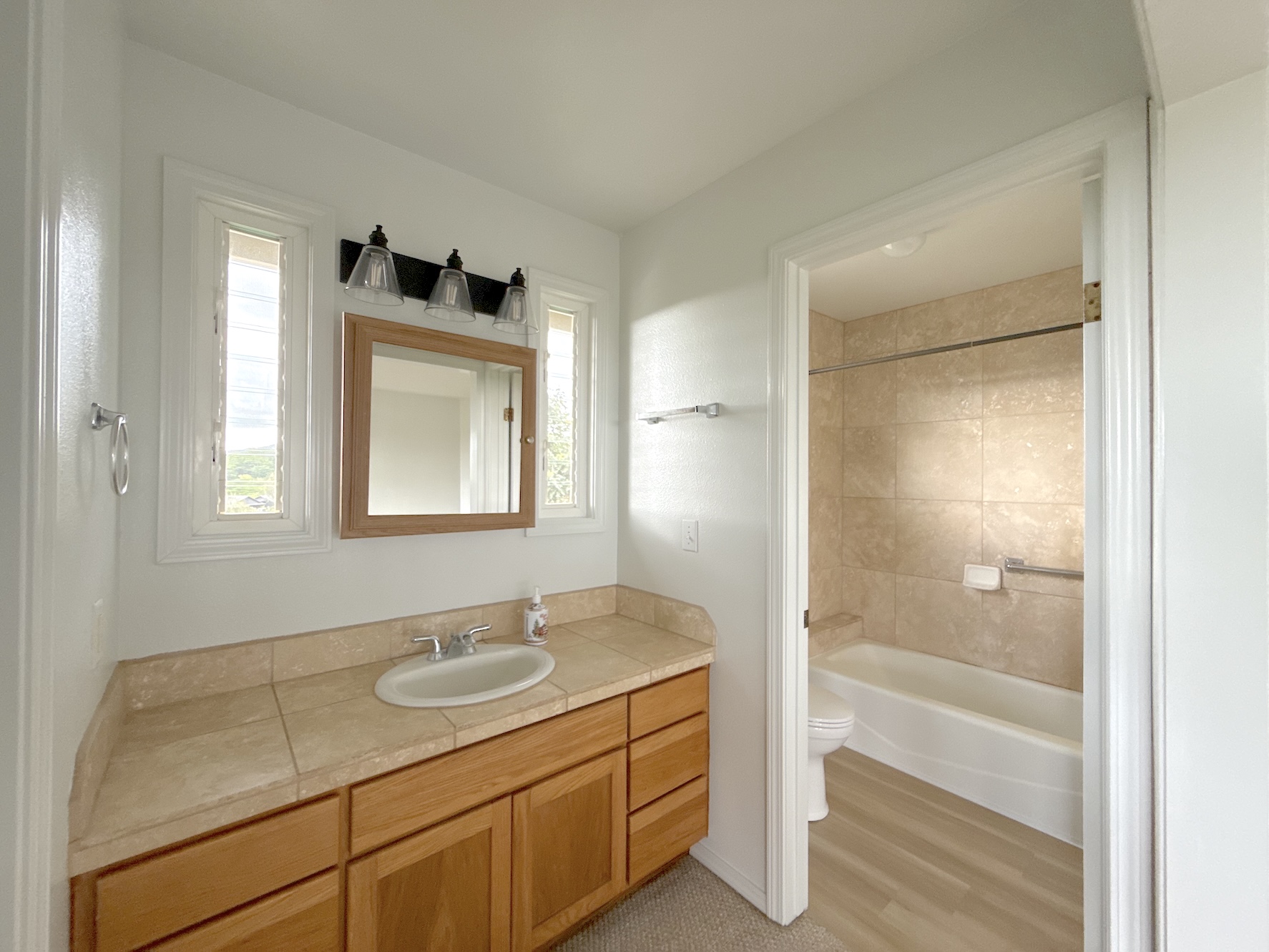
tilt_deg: -0.1
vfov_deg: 85.7
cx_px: 634
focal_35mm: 14
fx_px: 513
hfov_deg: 102.1
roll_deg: -0.7
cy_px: 476
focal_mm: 2.22
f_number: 2.2
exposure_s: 1/99
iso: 250
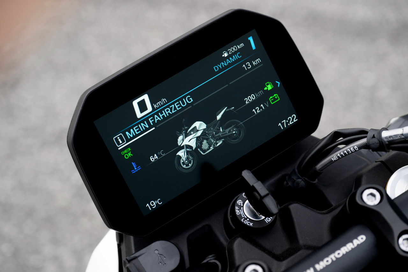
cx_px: 204
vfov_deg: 15.0
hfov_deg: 22.4
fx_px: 1032
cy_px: 136
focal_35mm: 91
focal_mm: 91
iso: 250
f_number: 5.6
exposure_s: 1/80
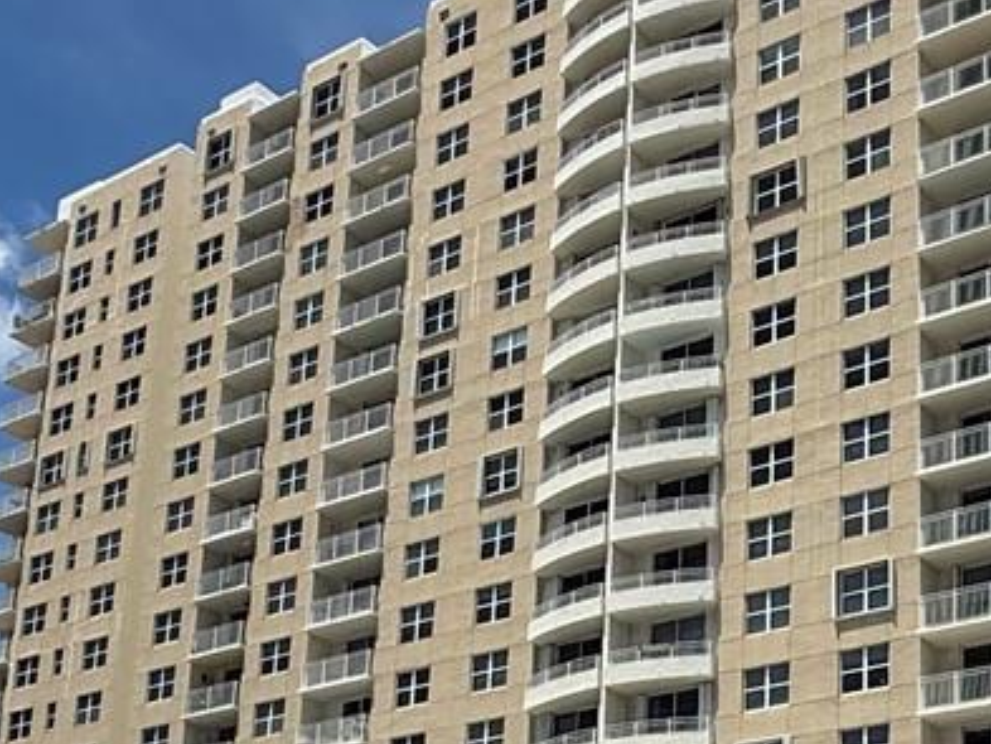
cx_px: 840
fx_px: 1632
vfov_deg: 24.0
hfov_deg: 32.5
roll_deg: -0.1
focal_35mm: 57
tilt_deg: +13.3
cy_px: 825
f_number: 2.2
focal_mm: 2.22
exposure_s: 1/3663
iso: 50
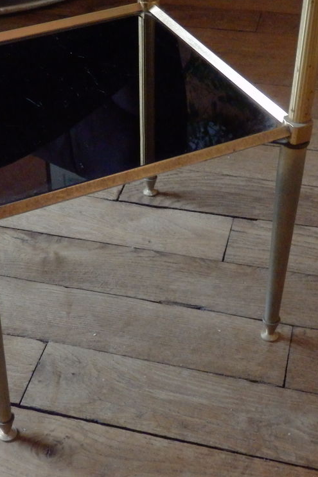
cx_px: 111
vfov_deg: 35.6
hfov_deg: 24.1
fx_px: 742
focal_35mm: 56
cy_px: 237
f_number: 3.7
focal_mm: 7.3
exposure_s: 1/10
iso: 1600
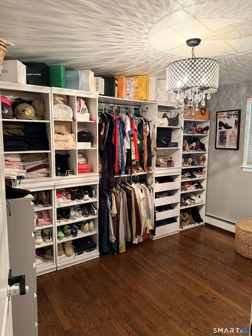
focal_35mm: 24
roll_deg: -0.9
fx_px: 233
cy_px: 168
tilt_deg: -7.2
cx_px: 126
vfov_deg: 71.6
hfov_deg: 56.8
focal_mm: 6.76
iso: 640
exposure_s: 1/40
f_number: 1.78
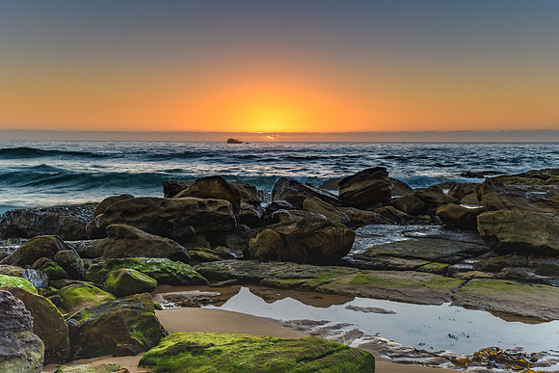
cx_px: 280
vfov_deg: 31.4
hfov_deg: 45.7
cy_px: 186
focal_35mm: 43
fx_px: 663
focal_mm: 28
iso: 100
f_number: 8
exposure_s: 1/4
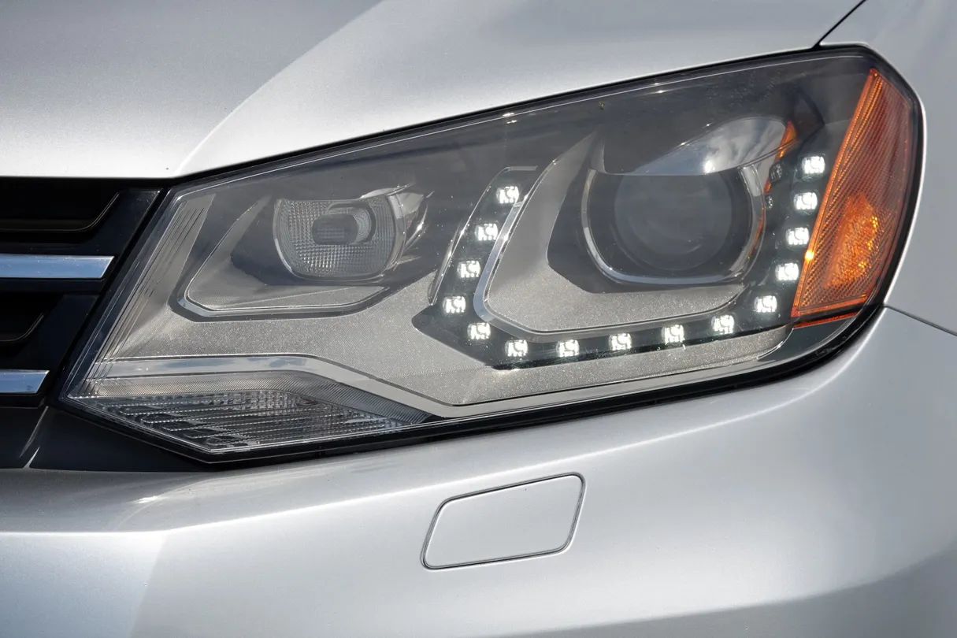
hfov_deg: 8.0
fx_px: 6805
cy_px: 319
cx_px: 478
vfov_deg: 5.4
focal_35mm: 256
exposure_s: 1/1000
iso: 100
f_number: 5
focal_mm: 93.9
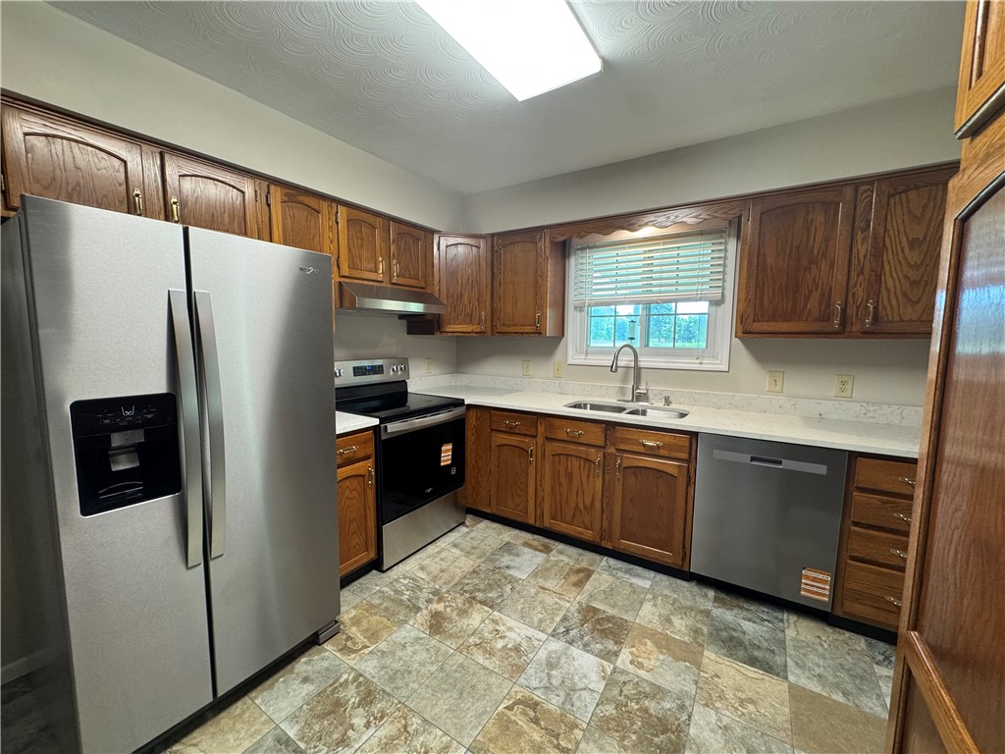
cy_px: 377
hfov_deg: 102.1
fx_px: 406
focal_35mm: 14
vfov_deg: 85.7
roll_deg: -0.4
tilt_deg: -6.3
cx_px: 502
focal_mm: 2.22
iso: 200
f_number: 2.2
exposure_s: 1/120
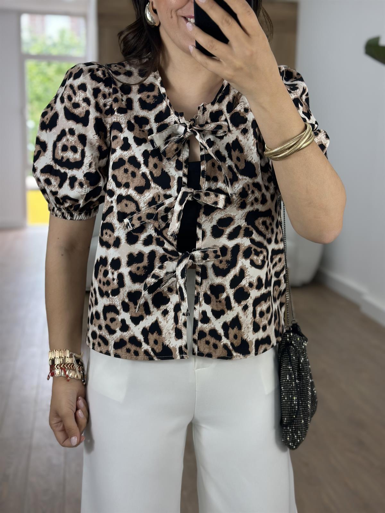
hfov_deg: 30.3
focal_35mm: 48
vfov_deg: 39.7
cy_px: 256
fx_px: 712
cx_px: 192
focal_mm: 6.86
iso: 80
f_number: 1.78
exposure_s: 1/234
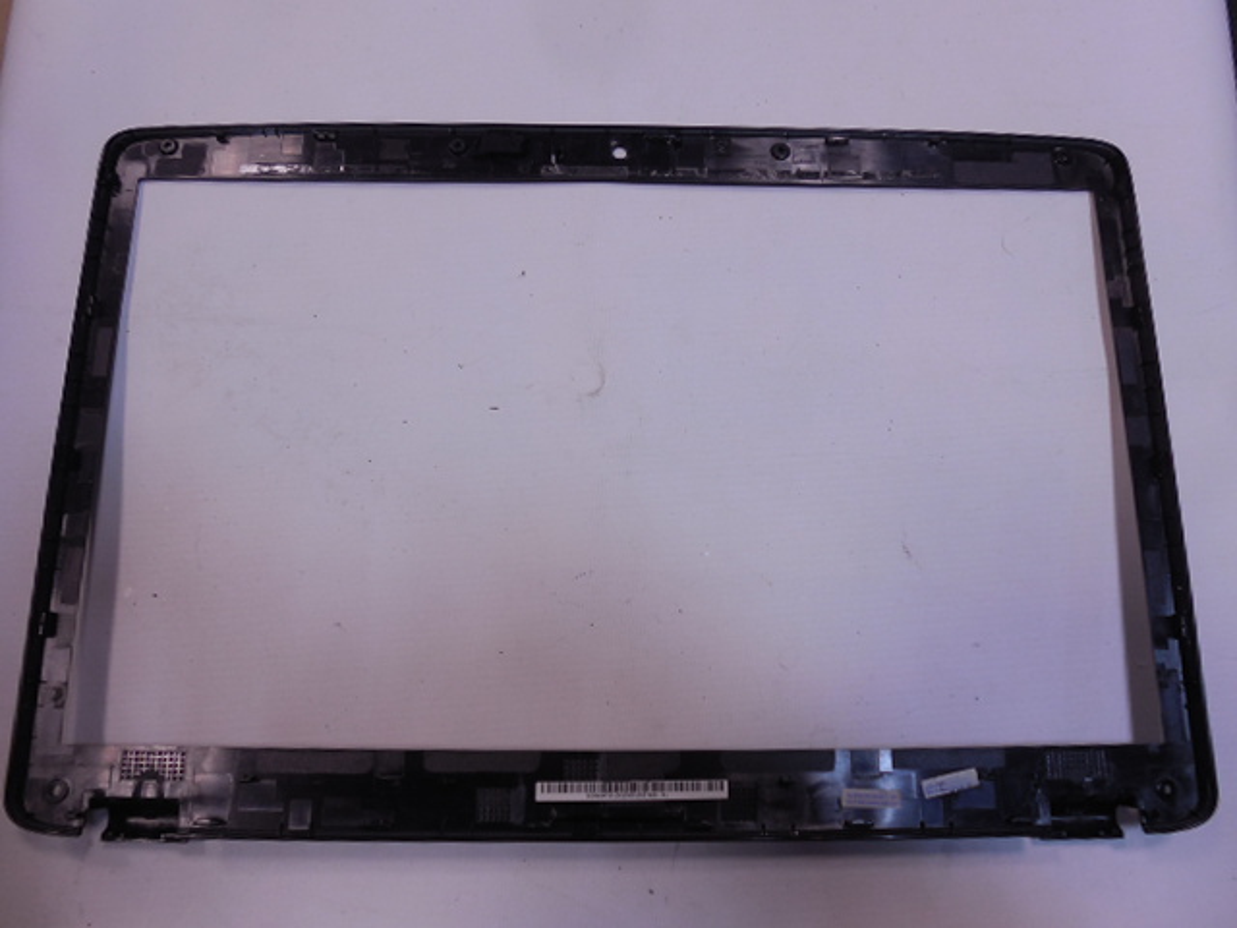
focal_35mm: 26
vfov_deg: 53.1
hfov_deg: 67.3
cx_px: 618
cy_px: 464
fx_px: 929
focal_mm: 4.6
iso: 160
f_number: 3.5
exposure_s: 1/30
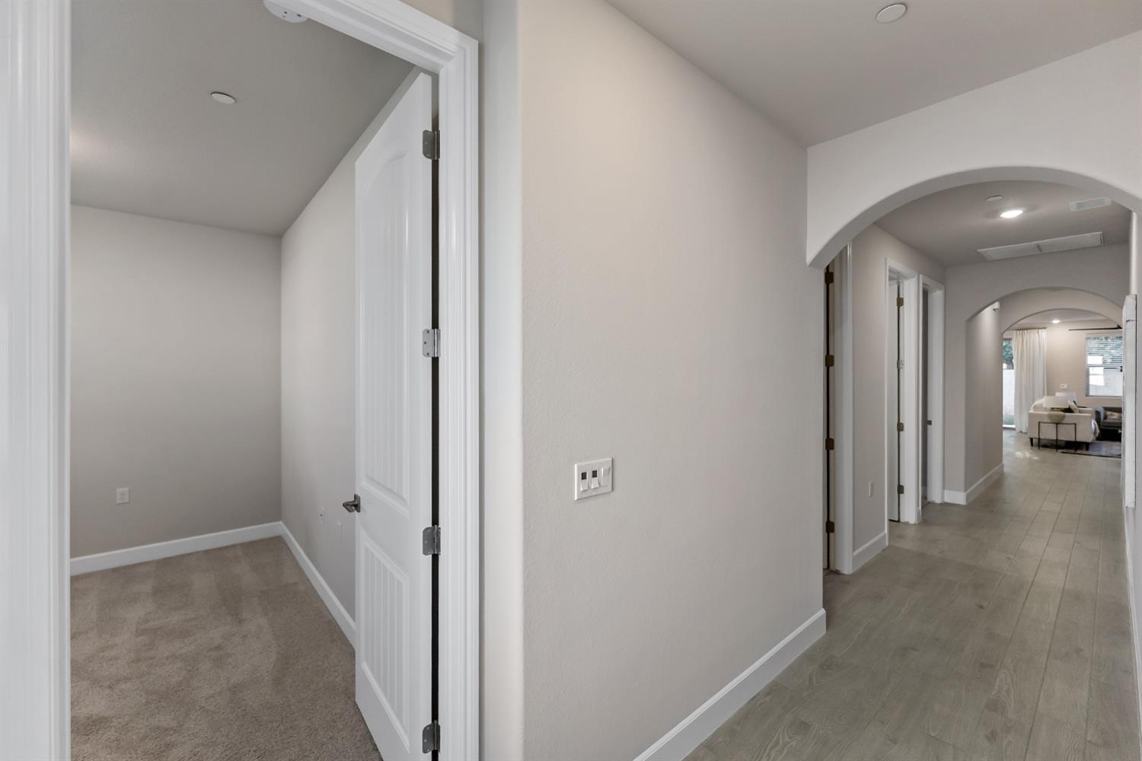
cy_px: 380
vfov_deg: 81.2
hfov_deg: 104.3
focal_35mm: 14
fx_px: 444
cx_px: 571
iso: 800
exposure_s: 1/160
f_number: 4
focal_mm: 14
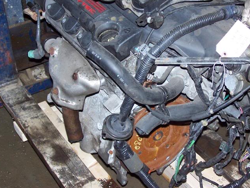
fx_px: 592
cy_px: 92
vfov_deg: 18.0
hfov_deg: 23.8
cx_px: 158
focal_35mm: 82
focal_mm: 8.5
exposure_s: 1/60
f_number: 3.2
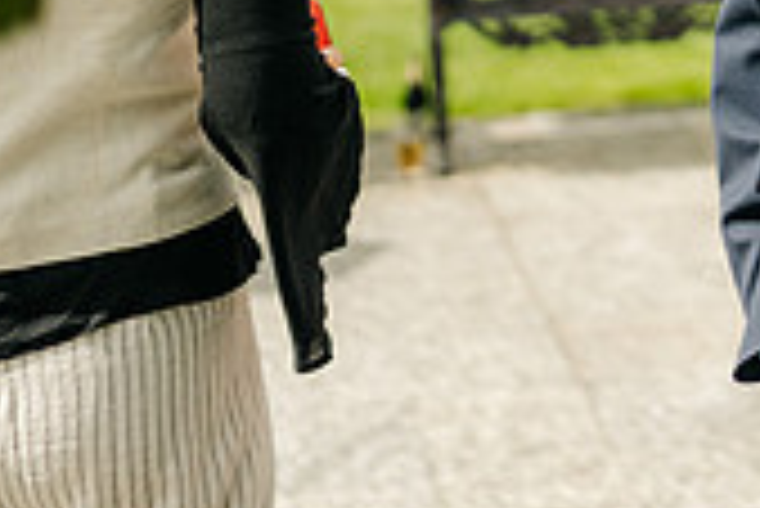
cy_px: -317
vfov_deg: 10.9
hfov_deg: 15.3
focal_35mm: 120
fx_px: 2535
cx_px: 1241
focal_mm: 35
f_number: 1.4
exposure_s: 1/6400
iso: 100
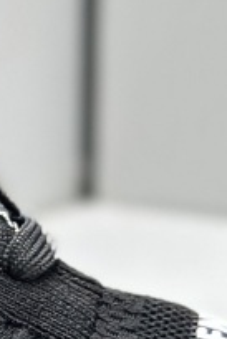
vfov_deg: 5.9
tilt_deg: -11.5
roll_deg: +0.8
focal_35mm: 351
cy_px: 230
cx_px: -217
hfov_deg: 3.9
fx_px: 3314
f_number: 1.78
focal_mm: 6.86
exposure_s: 1/50
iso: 160
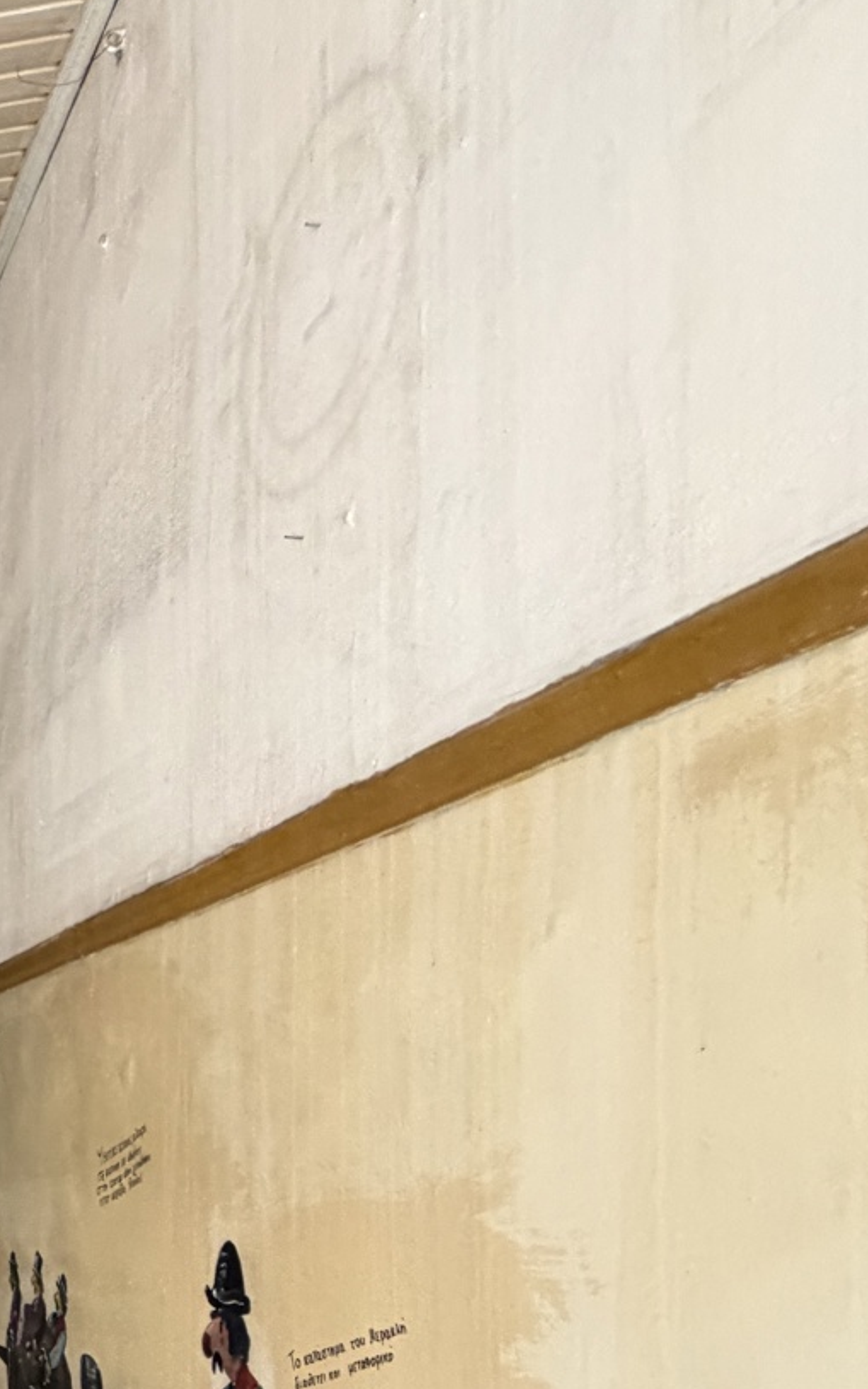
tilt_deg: -2.8
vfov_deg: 50.7
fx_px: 1324
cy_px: 1179
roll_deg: +1.6
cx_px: -607
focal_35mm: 35
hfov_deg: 23.5
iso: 320
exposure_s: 1/95
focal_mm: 2.22
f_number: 2.2
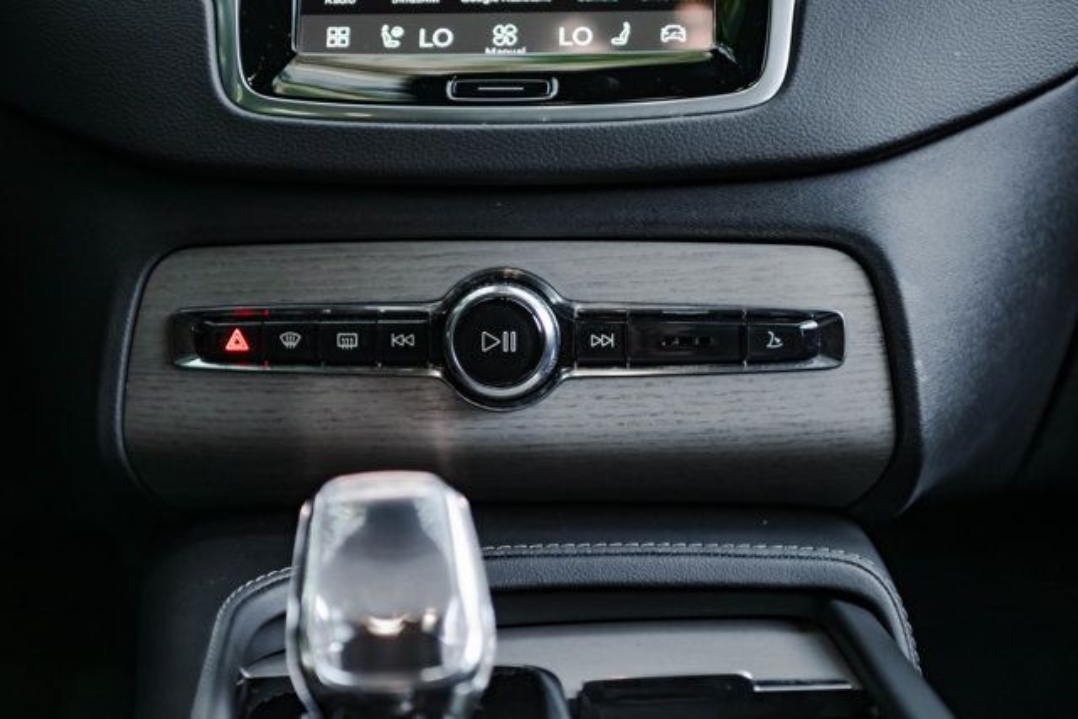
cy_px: 360
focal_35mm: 70
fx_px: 2096
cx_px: 539
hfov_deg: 28.8
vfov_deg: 19.5
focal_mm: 70
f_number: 2.8
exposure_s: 1/200
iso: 1250
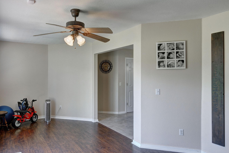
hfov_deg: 67.1
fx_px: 172
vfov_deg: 47.9
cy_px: 76
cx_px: 100
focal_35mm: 27
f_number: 9
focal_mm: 14
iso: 400
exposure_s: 1/125
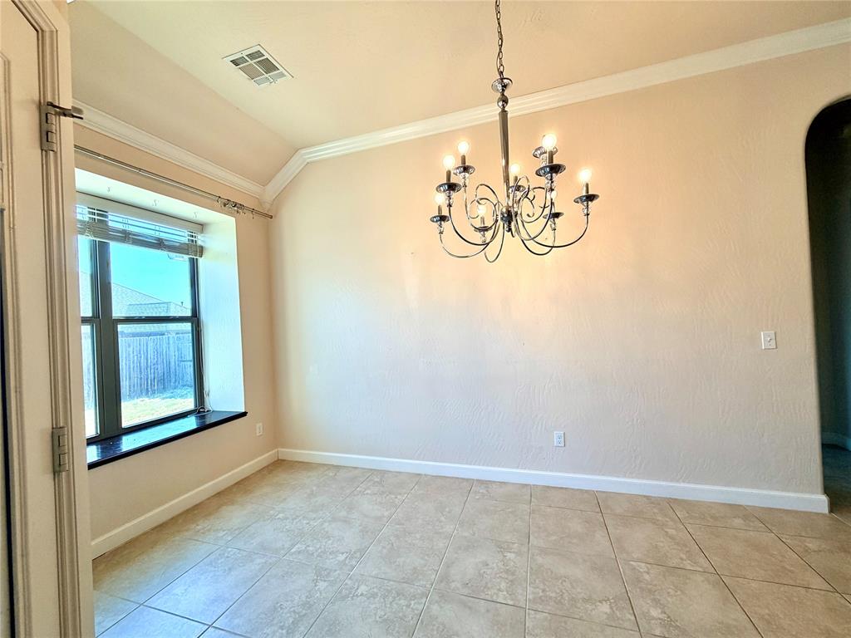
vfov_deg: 85.7
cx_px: 426
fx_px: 344
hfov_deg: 102.1
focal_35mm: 14
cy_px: 319
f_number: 2.2
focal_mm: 2.22
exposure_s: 1/120
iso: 100
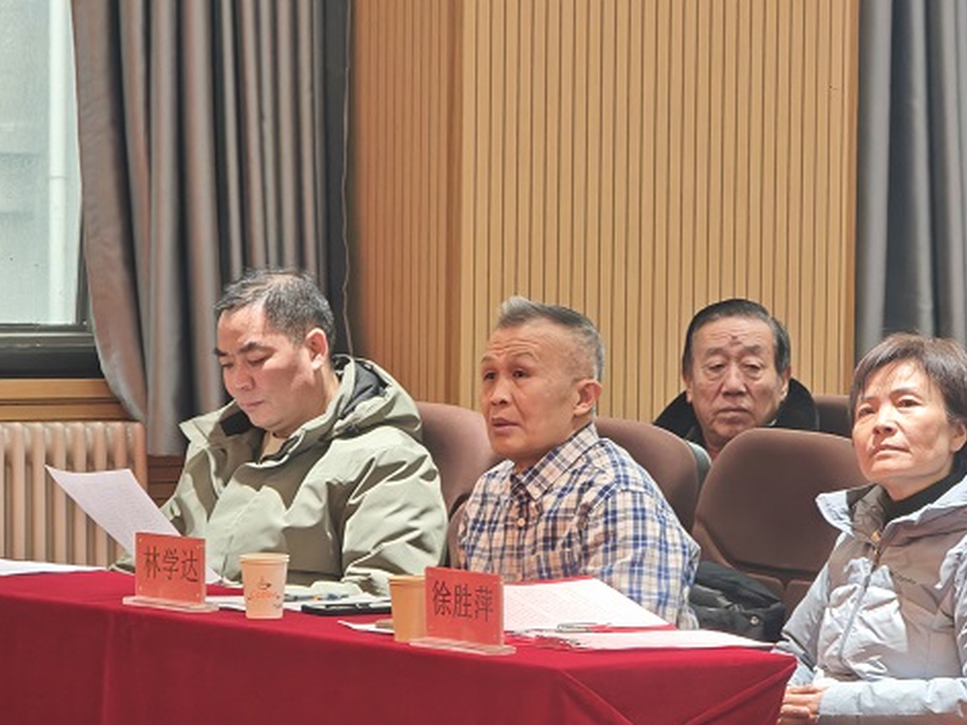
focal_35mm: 237
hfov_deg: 8.4
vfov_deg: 6.3
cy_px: 441
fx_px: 6621
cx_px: 583
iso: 320
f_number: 2.5
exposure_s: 1/105
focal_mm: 19.4
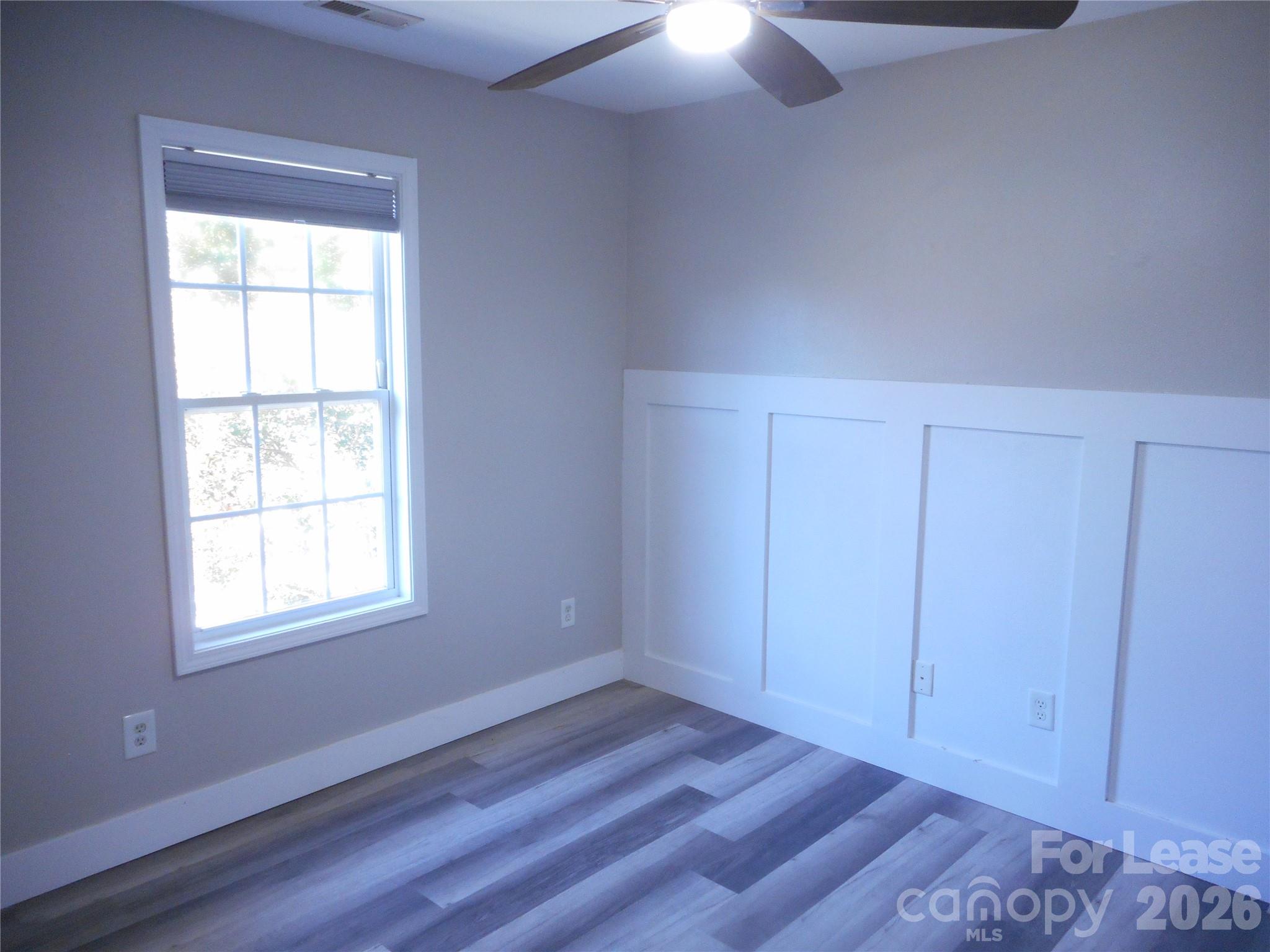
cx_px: 635
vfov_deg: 54.9
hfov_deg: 69.4
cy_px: 476
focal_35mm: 25
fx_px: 917
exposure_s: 1/30
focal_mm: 4.5
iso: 280
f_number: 3.7
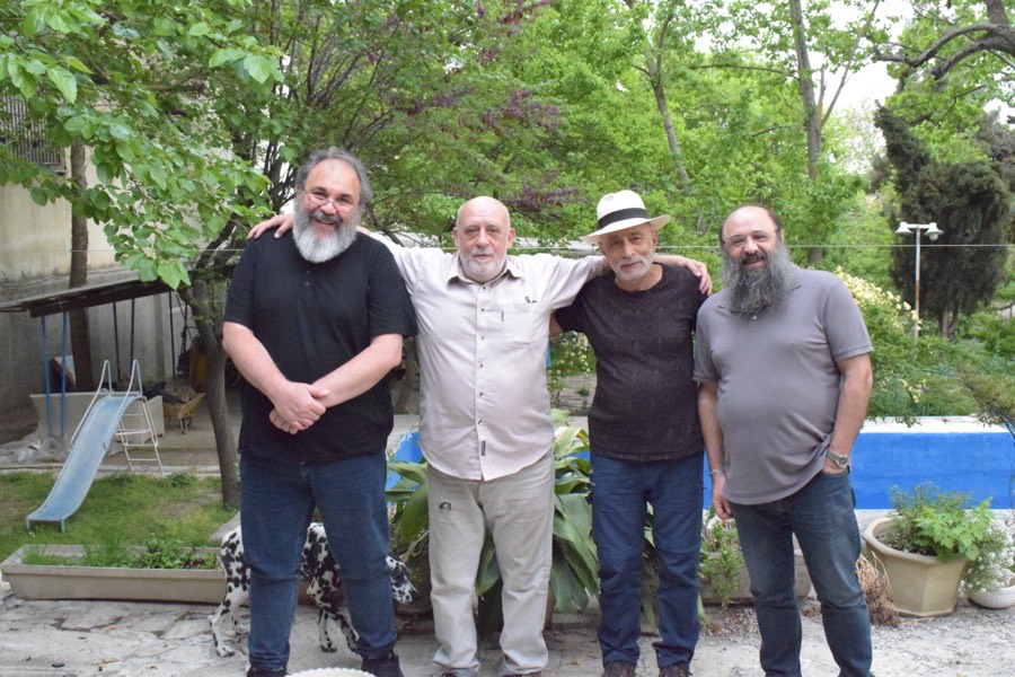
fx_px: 1099
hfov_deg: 49.6
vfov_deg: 34.2
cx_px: 508
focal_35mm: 39
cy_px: 338
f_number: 11
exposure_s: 1/500
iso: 12800
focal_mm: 26
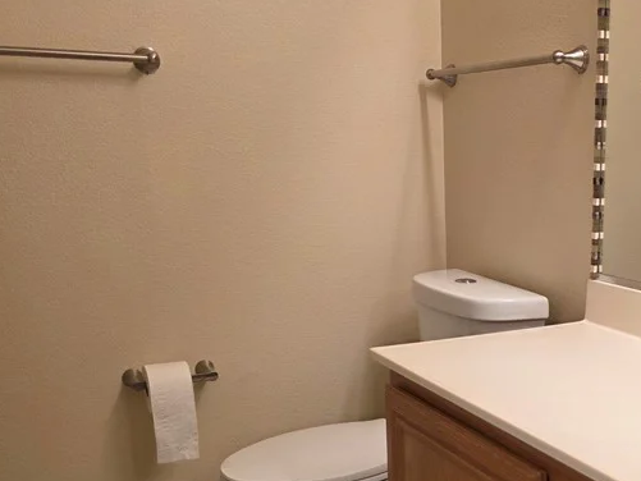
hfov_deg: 38.5
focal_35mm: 47
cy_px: 356
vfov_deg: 30.4
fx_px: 871
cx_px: 537
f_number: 1.7
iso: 320
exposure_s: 1/120
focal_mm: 6.3
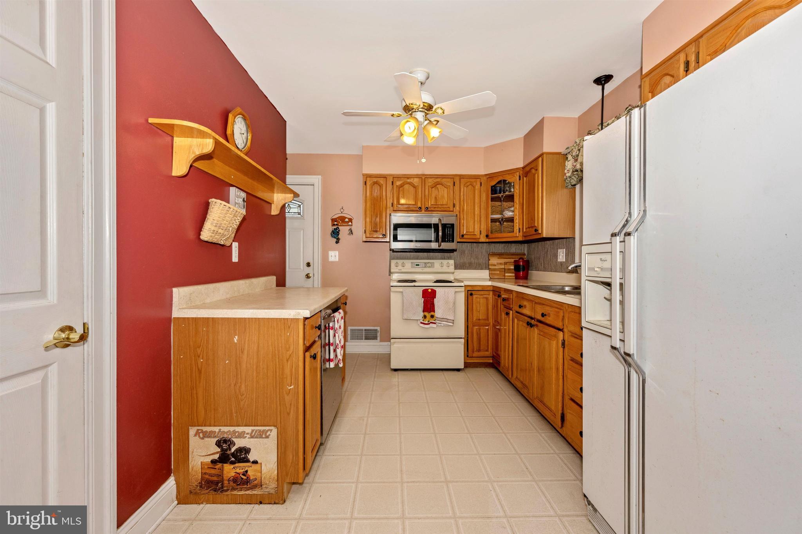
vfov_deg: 81.2
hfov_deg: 104.3
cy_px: 267
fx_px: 312
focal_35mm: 14
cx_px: 401
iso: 160
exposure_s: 1/60
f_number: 8
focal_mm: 14
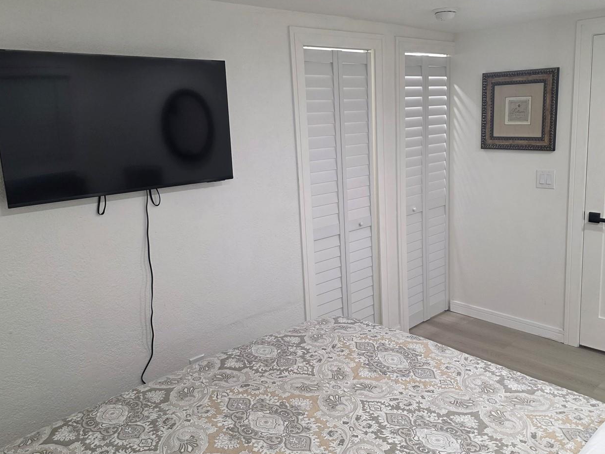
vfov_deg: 46.8
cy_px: 211
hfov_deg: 59.7
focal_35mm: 30
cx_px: 345
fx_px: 524
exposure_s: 1/120
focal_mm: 6.3
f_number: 1.7
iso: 160
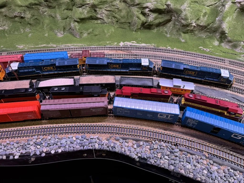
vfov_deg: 56.8
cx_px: 122
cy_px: 92
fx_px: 169
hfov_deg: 71.6
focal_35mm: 24
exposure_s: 1/60
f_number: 1.78
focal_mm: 6.76
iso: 400
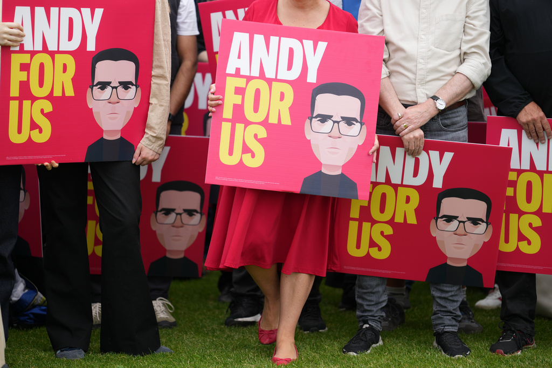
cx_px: 276
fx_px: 2115
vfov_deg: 9.9
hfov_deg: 14.9
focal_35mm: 138
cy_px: 184
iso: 100
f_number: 2
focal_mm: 138
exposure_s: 1/1600
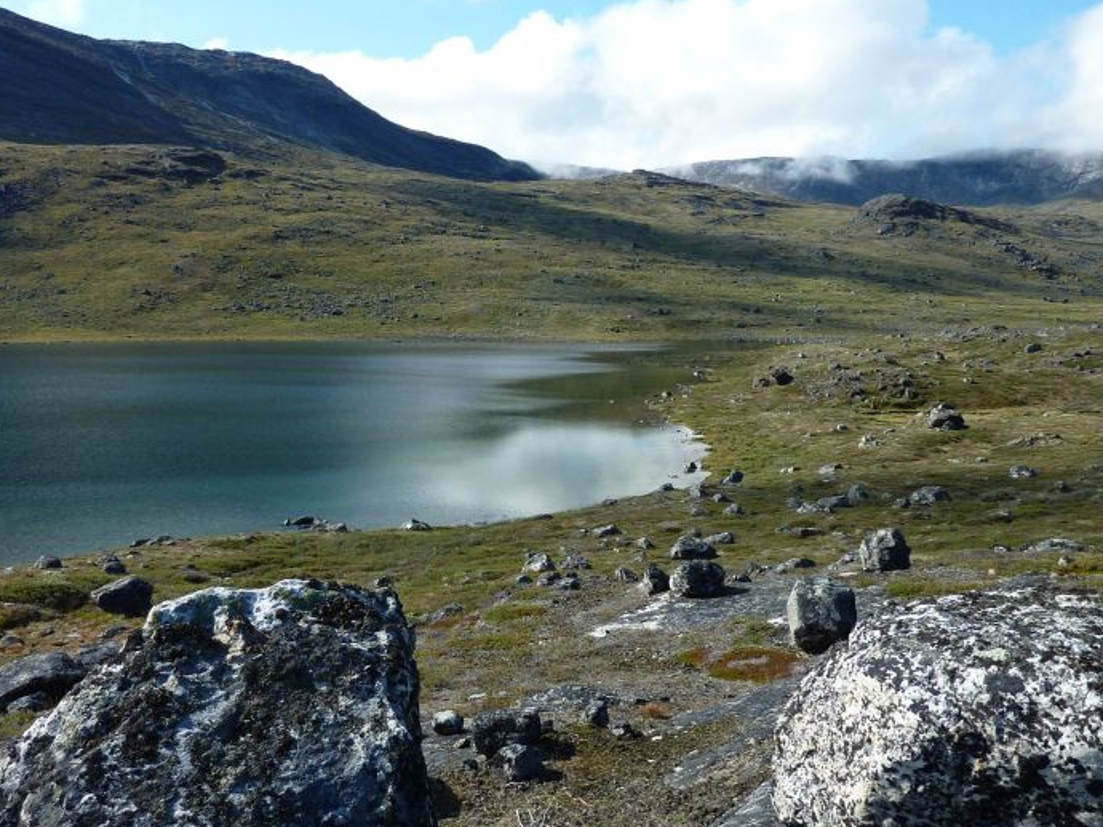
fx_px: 924
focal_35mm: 29
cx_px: 540
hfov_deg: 61.7
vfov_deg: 48.1
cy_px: 373
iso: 80
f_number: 4
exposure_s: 1/500
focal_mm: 4.1
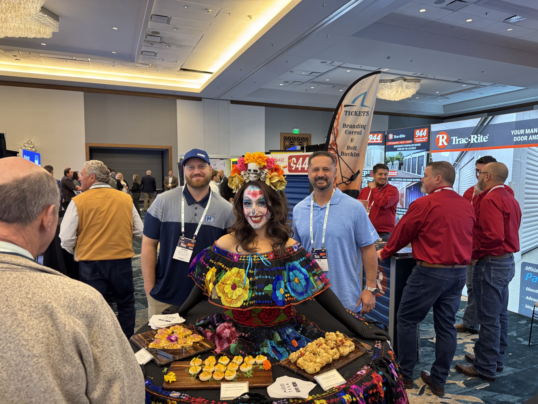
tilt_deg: -5.8
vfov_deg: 56.8
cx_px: 269
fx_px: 373
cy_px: 202
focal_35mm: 24
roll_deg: -0.5
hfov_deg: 71.6
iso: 320
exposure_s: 1/60
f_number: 1.78
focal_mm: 6.76
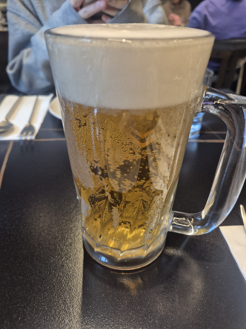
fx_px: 218
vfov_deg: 74.0
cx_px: 123
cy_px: 164
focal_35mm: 23
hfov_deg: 58.8
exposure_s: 1/120
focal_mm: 5.4
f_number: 1.8
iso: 320
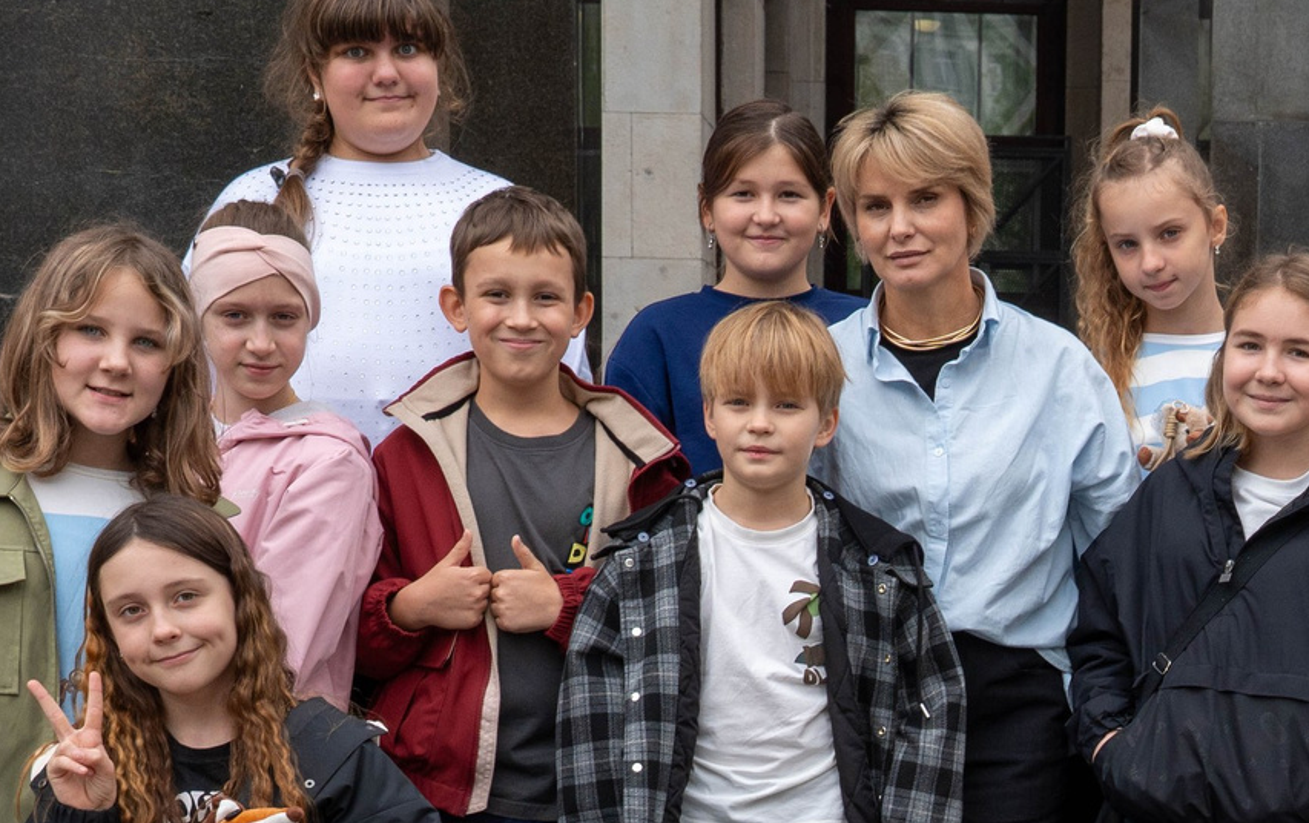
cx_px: 1162
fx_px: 3930
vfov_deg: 11.7
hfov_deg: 18.6
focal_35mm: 110
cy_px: 1017
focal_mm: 36
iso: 500
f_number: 9
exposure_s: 1/200
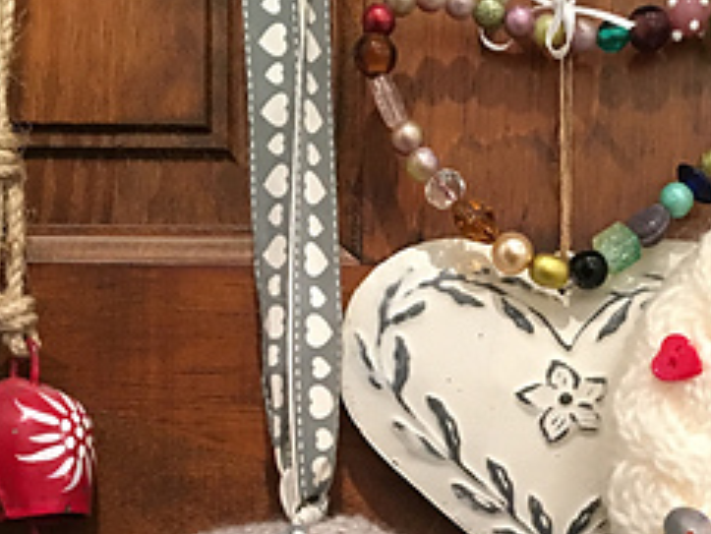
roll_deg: -0.2
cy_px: 525
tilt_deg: -0.1
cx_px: 457
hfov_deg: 25.2
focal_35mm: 77
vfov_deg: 18.7
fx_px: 1582
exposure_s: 1/25
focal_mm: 4.15
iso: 200
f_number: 2.2
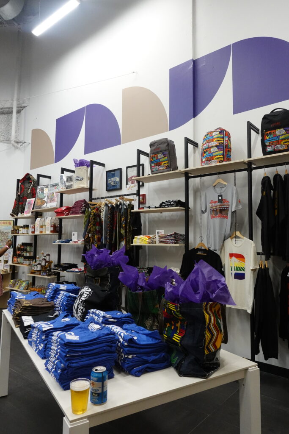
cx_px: 144
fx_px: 289
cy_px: 217
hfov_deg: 53.1
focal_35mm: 24
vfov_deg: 73.7
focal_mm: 8.8
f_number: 4
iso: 2000
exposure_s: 1/200
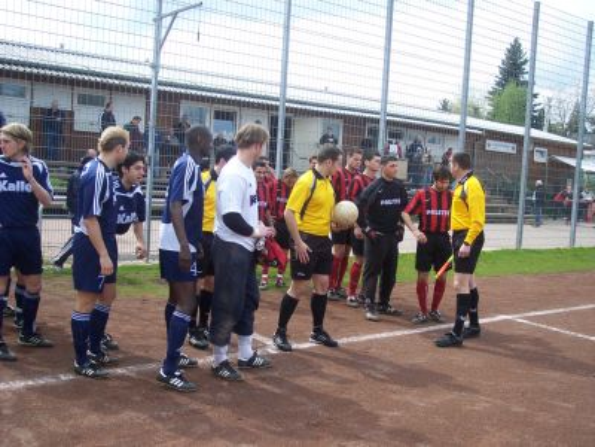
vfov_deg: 36.8
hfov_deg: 47.9
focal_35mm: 39
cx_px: 298
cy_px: 224
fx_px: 670
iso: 100
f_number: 3.4
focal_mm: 8
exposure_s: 1/500
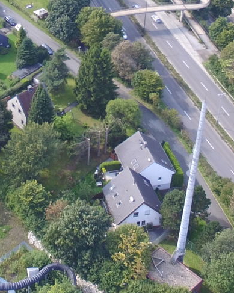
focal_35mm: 77
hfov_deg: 19.7
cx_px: 48
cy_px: -7
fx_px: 667
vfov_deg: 23.6
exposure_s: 1/175
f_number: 2.8
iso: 100
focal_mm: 3.61
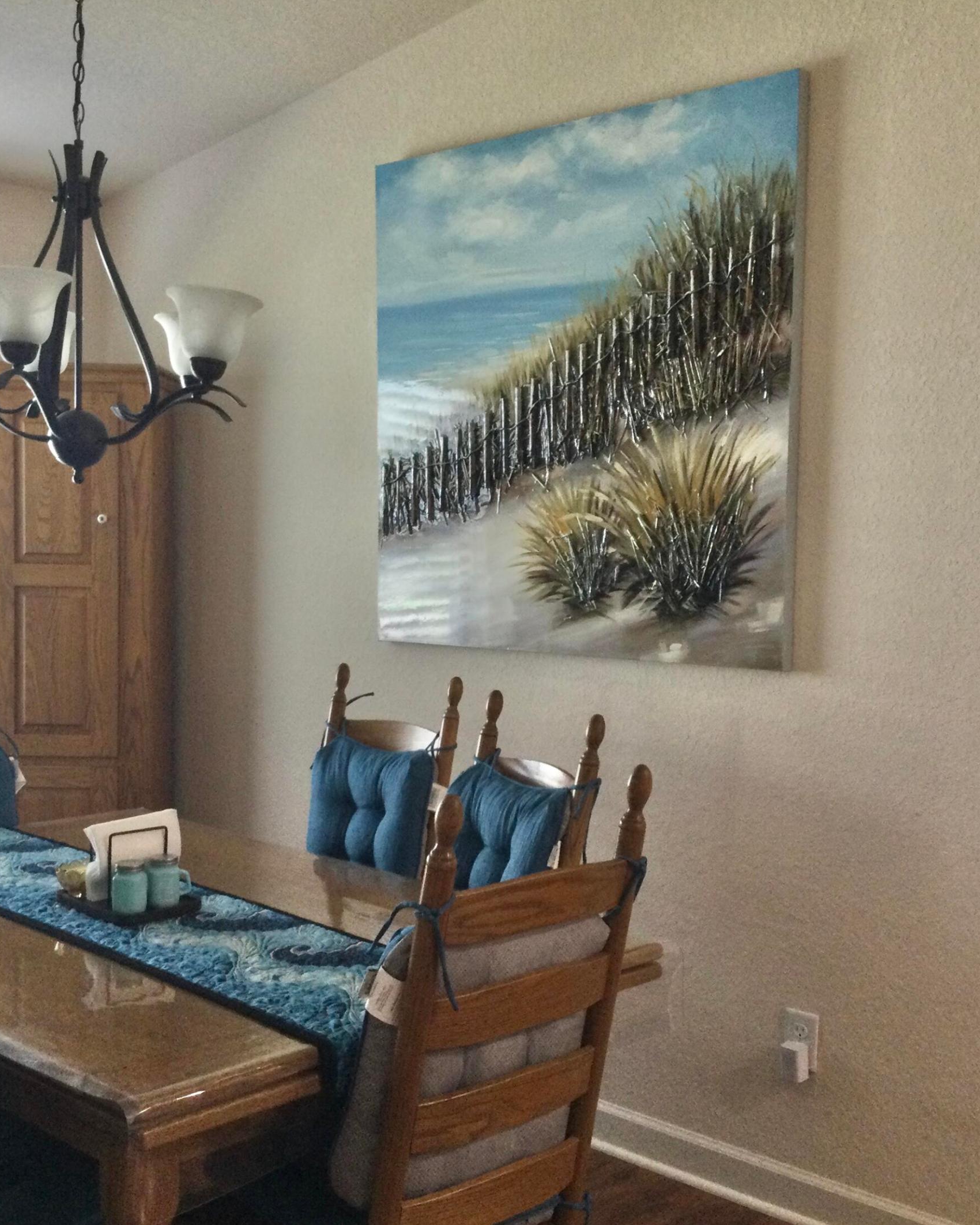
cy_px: 609
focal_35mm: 41
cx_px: 439
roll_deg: -2.9
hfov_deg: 36.5
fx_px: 1486
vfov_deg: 44.8
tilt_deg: -3.1
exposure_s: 1/30
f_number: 2.4
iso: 100
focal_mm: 3.3
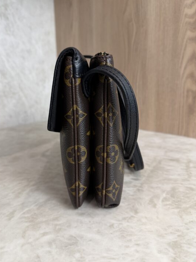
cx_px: 88
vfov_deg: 65.3
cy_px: 128
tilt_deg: -12.3
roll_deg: +1.6
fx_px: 204
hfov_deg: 51.2
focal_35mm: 27
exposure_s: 1/120
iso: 100
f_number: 1.78
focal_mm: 6.76
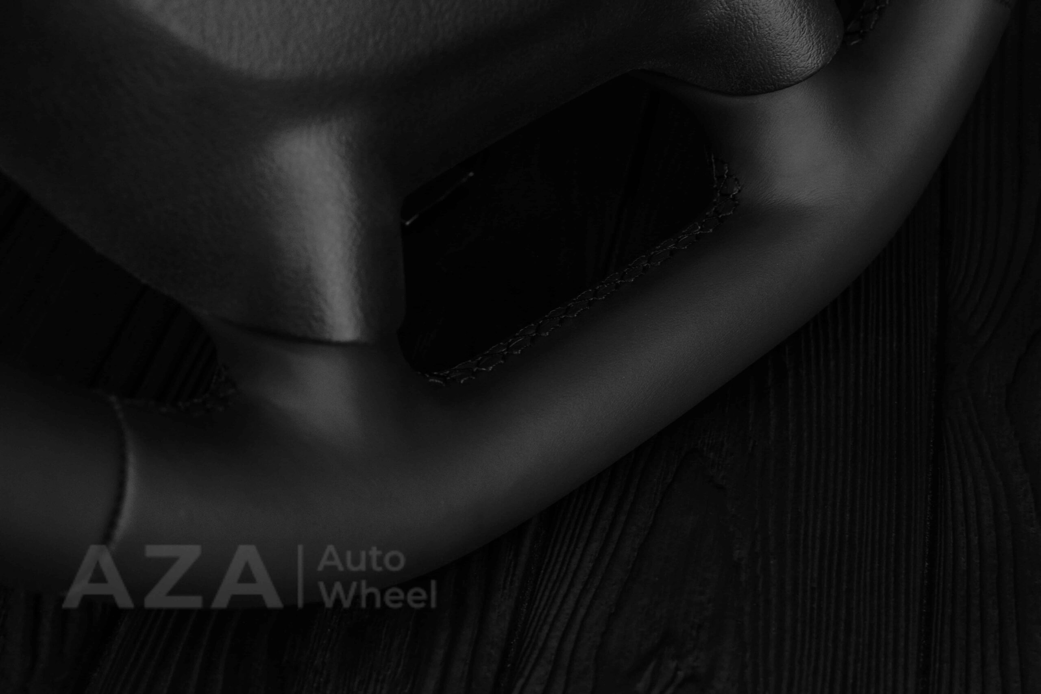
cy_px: 347
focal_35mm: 52
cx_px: 520
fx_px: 1518
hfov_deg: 37.8
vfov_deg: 25.8
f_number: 6.3
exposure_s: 1/125
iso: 500
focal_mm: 35
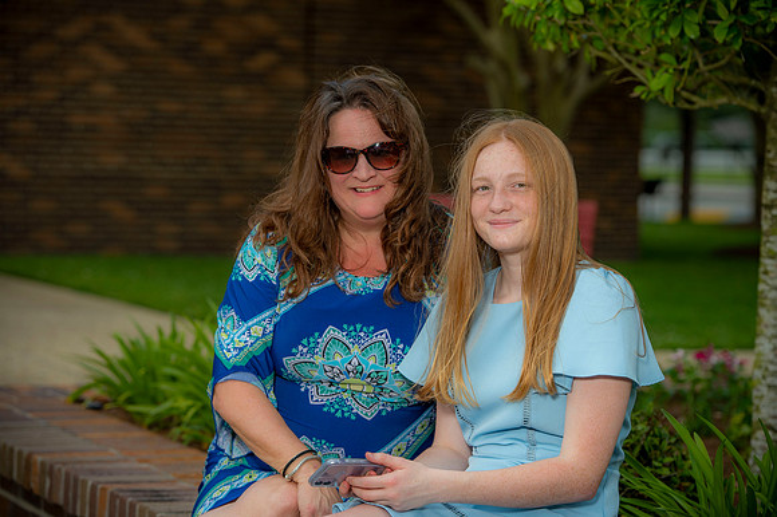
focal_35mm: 116
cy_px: 258
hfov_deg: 17.7
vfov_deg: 11.8
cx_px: 388
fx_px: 2502
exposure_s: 1/250
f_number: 5
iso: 80
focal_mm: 116
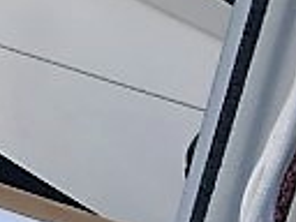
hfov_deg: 6.9
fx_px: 1984
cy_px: 83
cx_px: -816
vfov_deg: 6.4
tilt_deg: -21.0
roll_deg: -4.0
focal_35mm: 232
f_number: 2.2
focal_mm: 4.15
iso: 25
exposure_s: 1/582
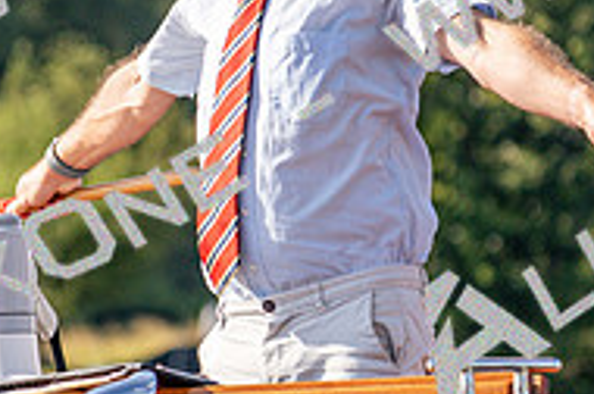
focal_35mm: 612
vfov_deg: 2.2
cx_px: 156
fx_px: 10081
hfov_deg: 3.4
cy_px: 124
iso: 320
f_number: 5.6
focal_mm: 200
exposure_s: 1/1600
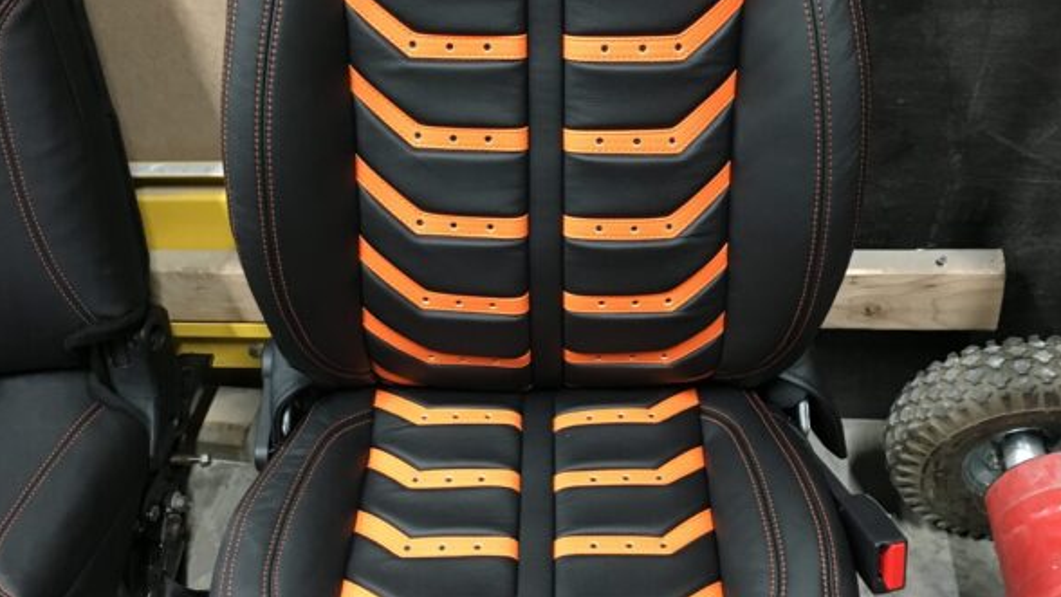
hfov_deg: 47.3
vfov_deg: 27.7
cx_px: 536
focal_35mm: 43
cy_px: 281
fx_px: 1210
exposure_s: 1/15
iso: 200
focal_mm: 4.15
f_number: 2.2
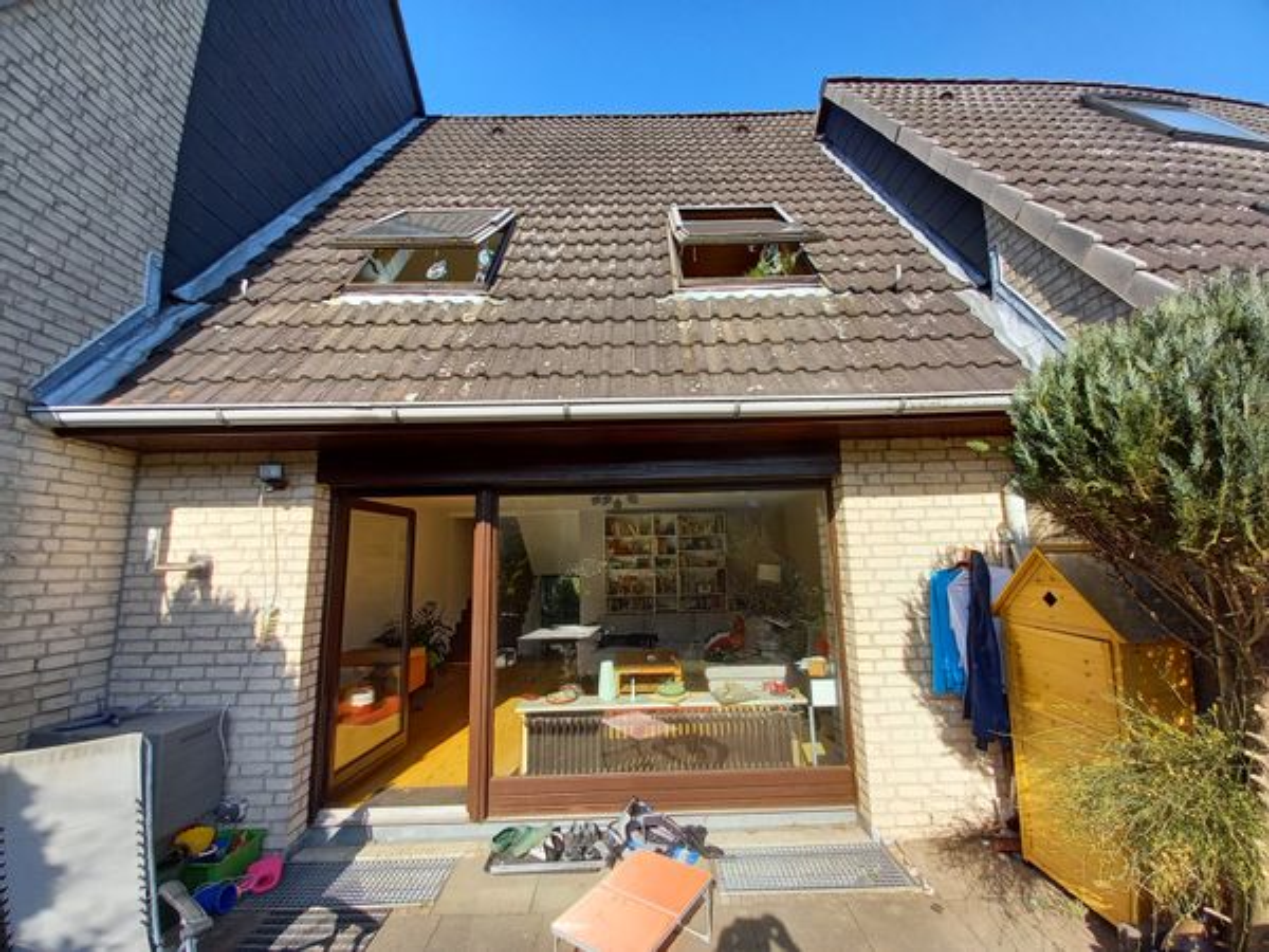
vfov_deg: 89.9
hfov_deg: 106.2
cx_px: 634
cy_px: 476
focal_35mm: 13
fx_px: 477
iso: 40
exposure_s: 1/424
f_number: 2.2
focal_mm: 1.42
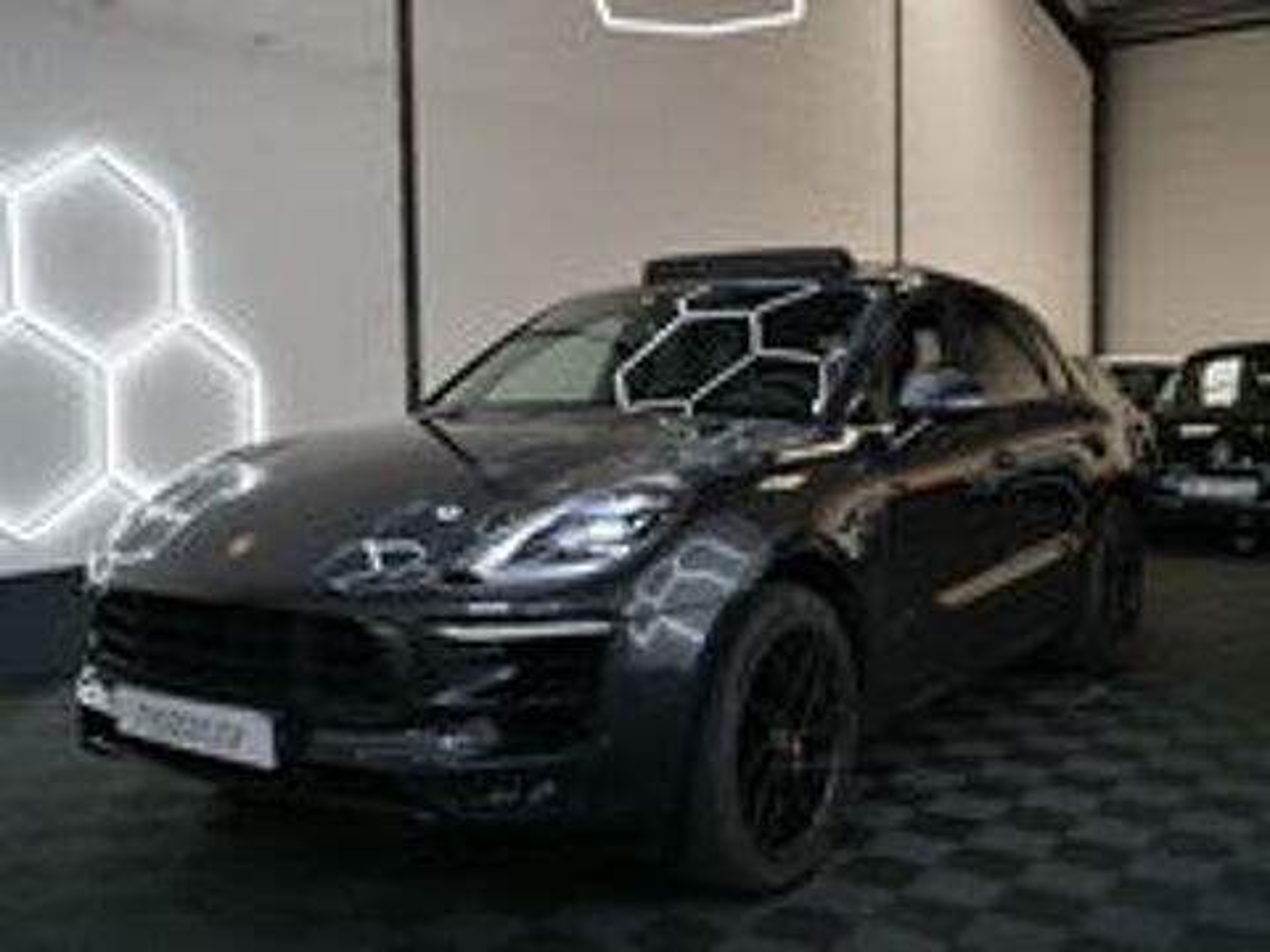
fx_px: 1321
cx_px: 635
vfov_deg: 39.7
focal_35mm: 36
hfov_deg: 51.4
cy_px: 476
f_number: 3.3
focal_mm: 18
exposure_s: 1/80
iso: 200
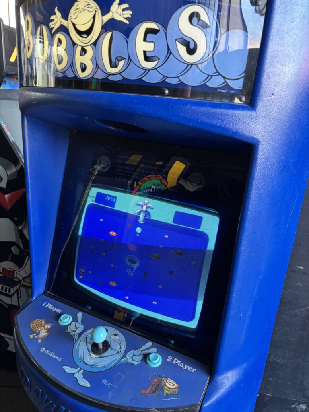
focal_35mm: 26
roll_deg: -4.8
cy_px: 206
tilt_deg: -19.9
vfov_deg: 67.3
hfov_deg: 53.1
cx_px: 154
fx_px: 309
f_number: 1.6
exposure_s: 1/50
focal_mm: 5.96
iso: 160
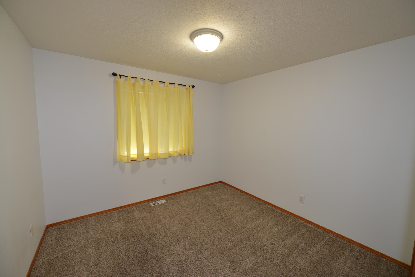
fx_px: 161
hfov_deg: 104.2
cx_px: 208
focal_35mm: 14
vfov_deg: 81.3
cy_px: 138
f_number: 4
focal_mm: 14
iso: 250
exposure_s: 1/60
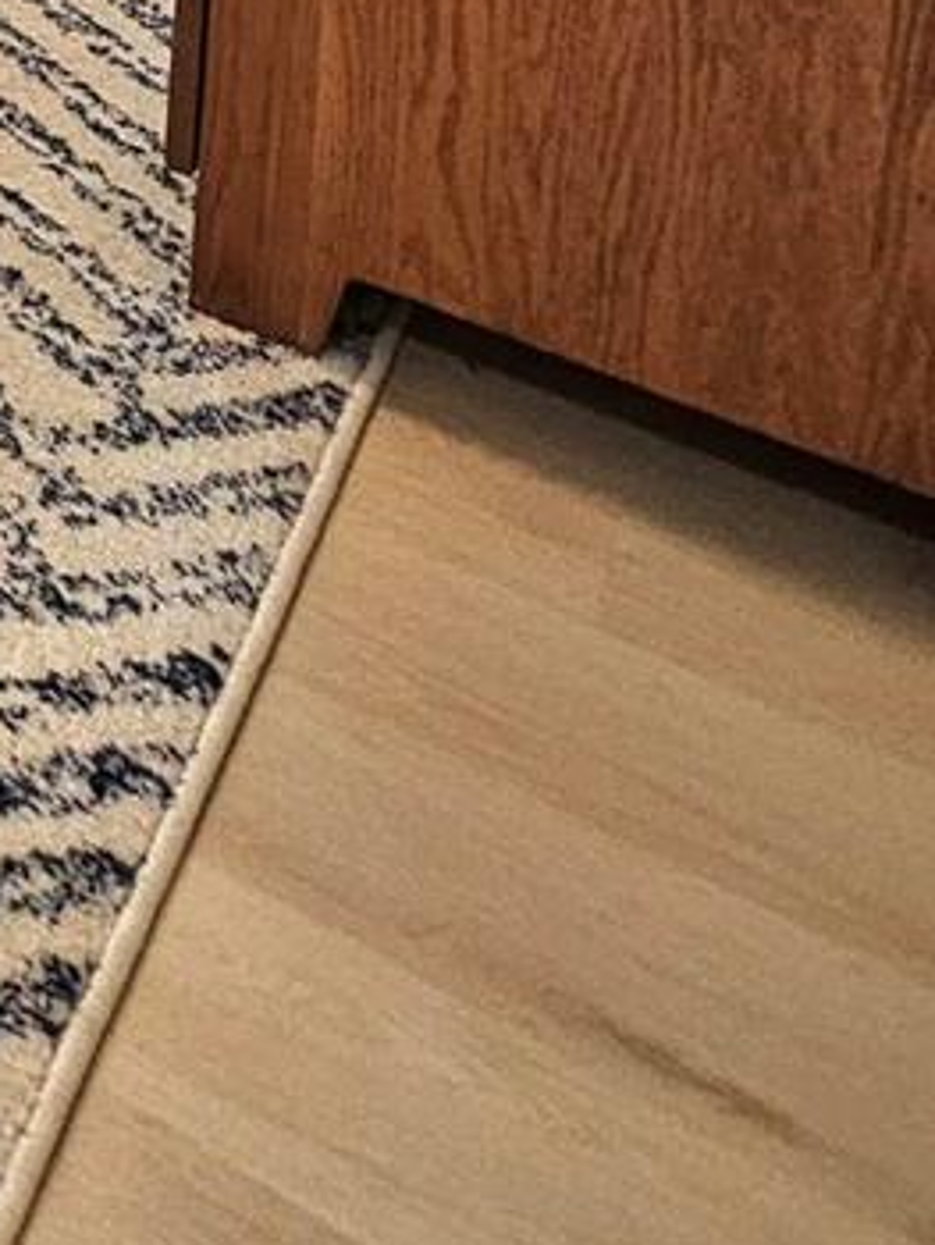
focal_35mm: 57
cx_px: -942
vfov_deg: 22.1
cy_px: -953
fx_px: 2050
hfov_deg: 17.8
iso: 250
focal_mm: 2.2
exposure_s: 1/60.2
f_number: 2.2
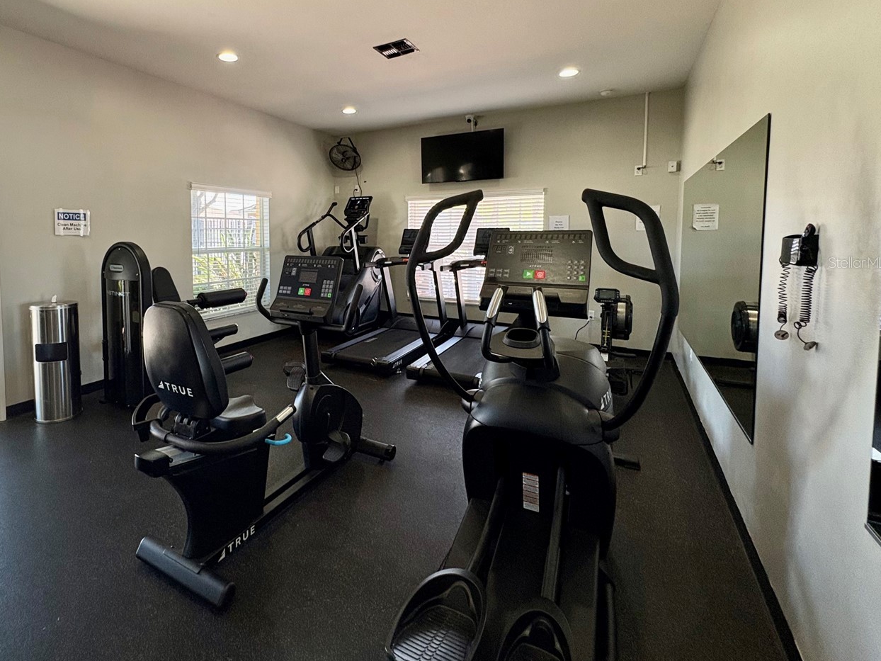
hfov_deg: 86.0
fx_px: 458
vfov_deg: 70.8
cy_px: 262
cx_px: 329
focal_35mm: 18
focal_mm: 2.22
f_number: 2.2
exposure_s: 1/120
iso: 320
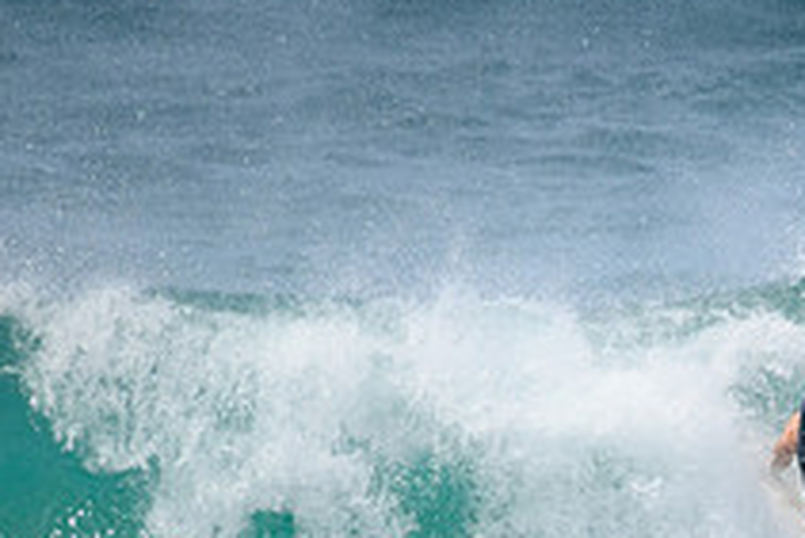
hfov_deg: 0.9
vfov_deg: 0.6
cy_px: 651
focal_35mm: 2199
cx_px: 1011
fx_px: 49204
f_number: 11
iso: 900
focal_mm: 800
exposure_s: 1/2000
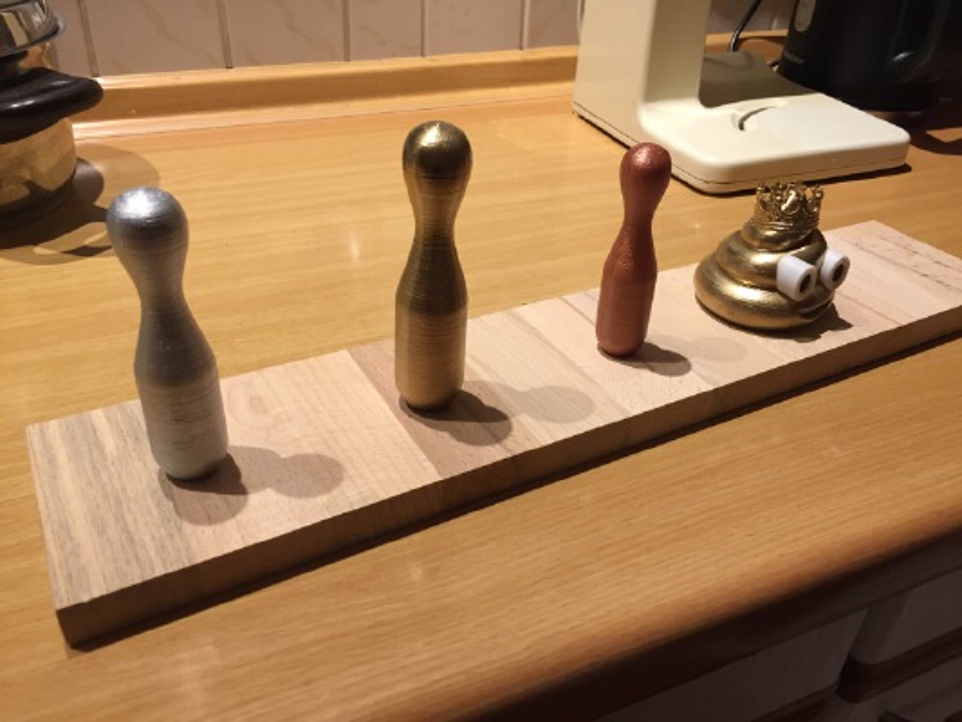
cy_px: 361
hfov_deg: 61.6
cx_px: 481
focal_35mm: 29
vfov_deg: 48.2
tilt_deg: -32.4
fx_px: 806
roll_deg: -2.2
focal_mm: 4.15
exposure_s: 1/33
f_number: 2.2
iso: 125
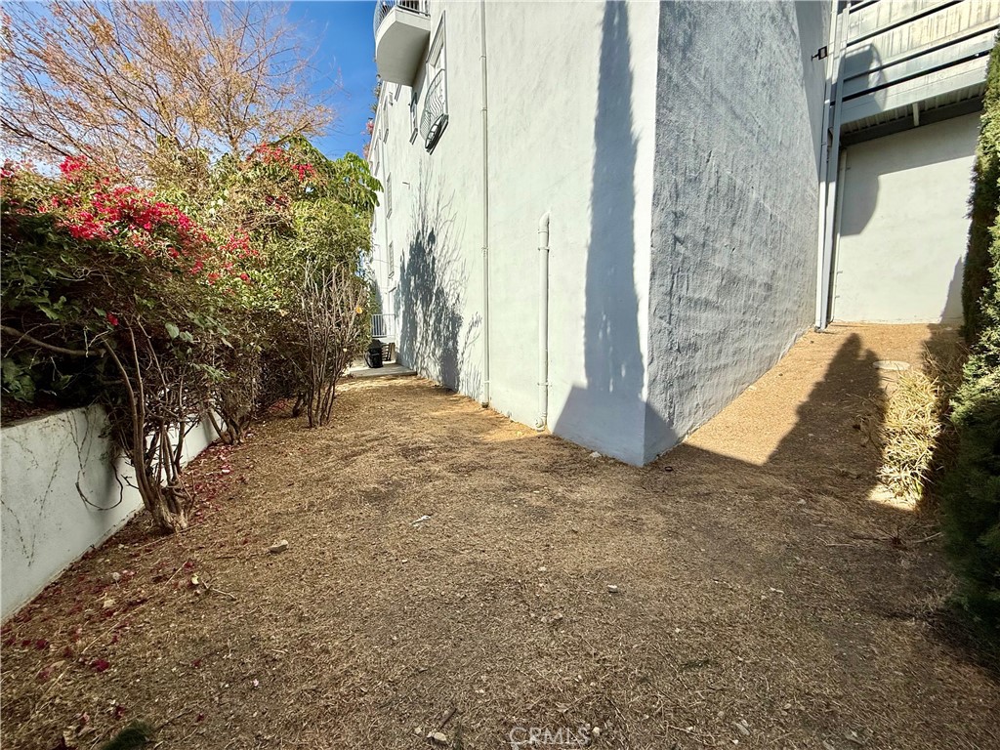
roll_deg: +0.1
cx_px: 500
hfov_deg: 102.1
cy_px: 375
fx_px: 404
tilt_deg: -5.3
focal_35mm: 14
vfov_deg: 85.7
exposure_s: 1/2717
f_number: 2.2
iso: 50
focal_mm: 2.22
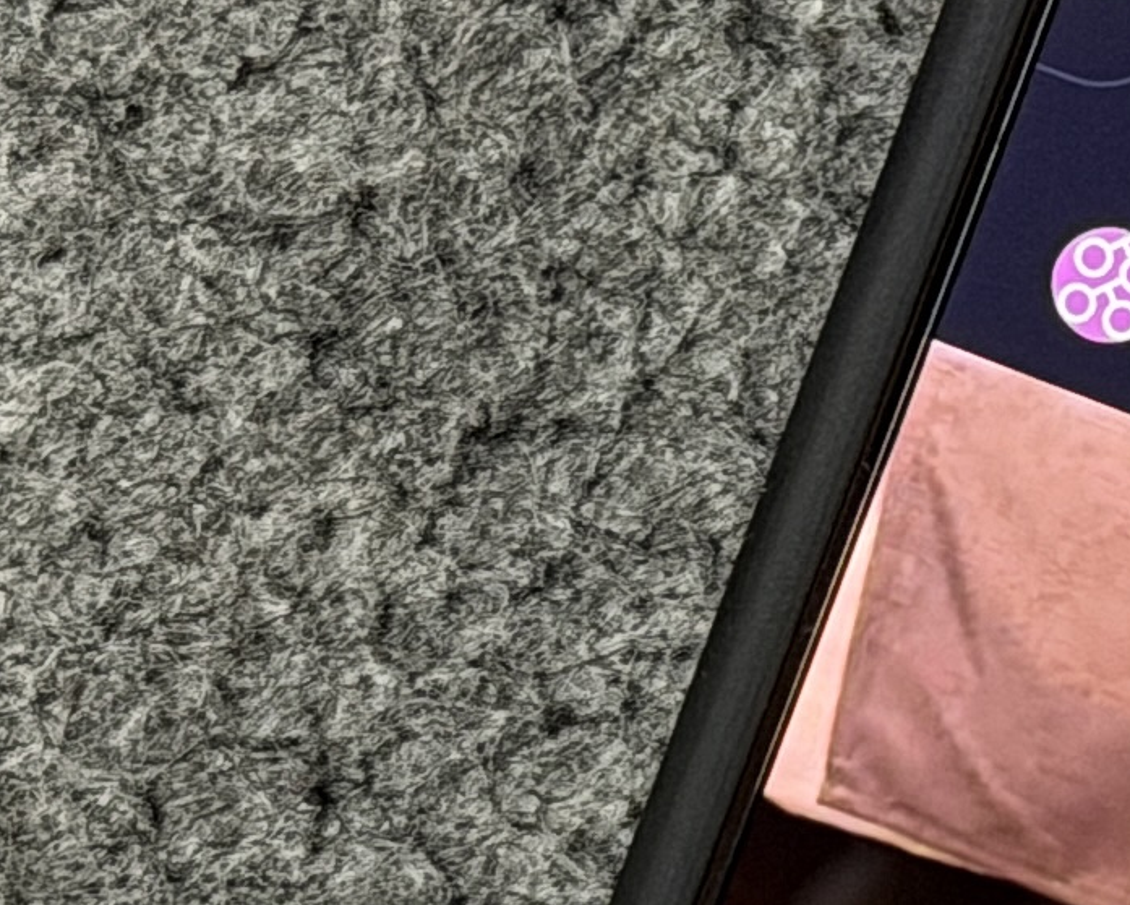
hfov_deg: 7.1
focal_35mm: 271
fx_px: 9066
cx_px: 1542
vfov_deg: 5.7
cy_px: 1197
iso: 250
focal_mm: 6.76
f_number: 1.78
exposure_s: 1/55
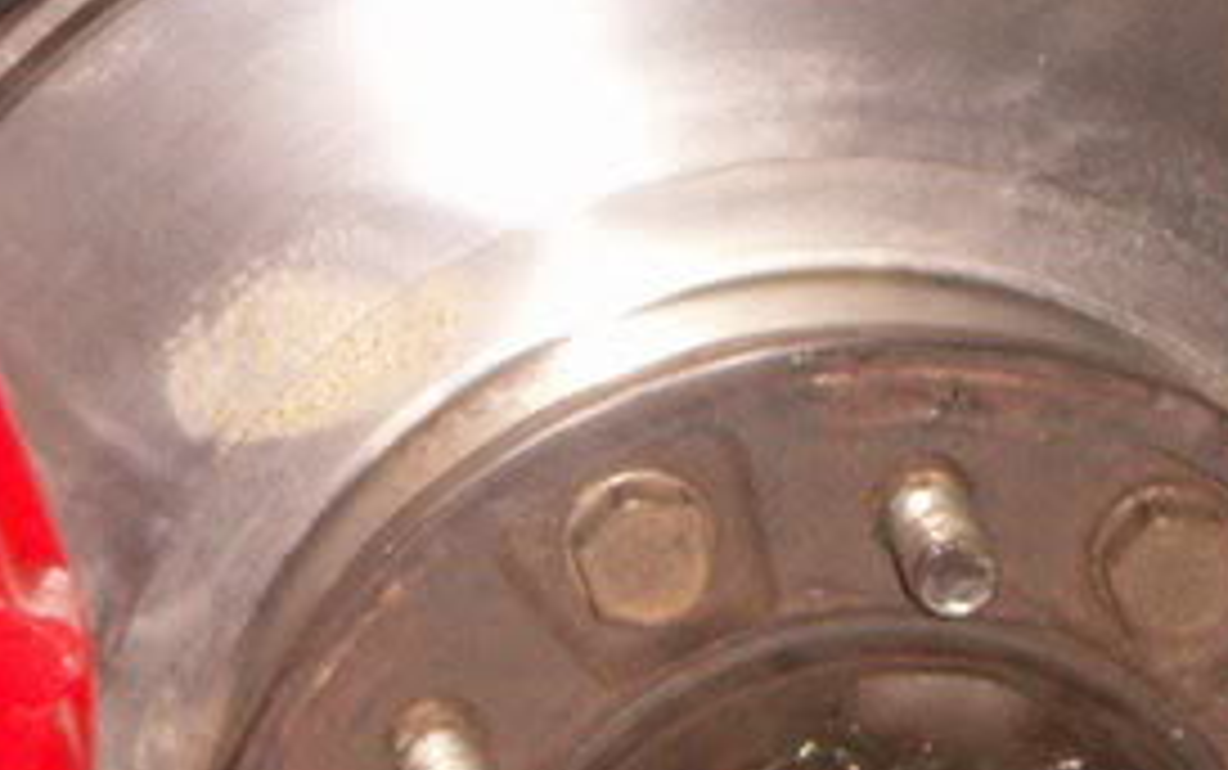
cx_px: 643
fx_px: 8640
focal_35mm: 258
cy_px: 860
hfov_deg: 8.1
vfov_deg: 5.1
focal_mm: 10.9
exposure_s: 1/80
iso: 200
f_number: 3.5
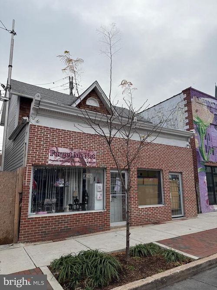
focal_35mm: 24
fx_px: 201
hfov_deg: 56.8
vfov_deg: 71.6
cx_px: 108
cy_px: 145
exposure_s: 1/3584
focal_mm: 6.76
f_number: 1.78
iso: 80
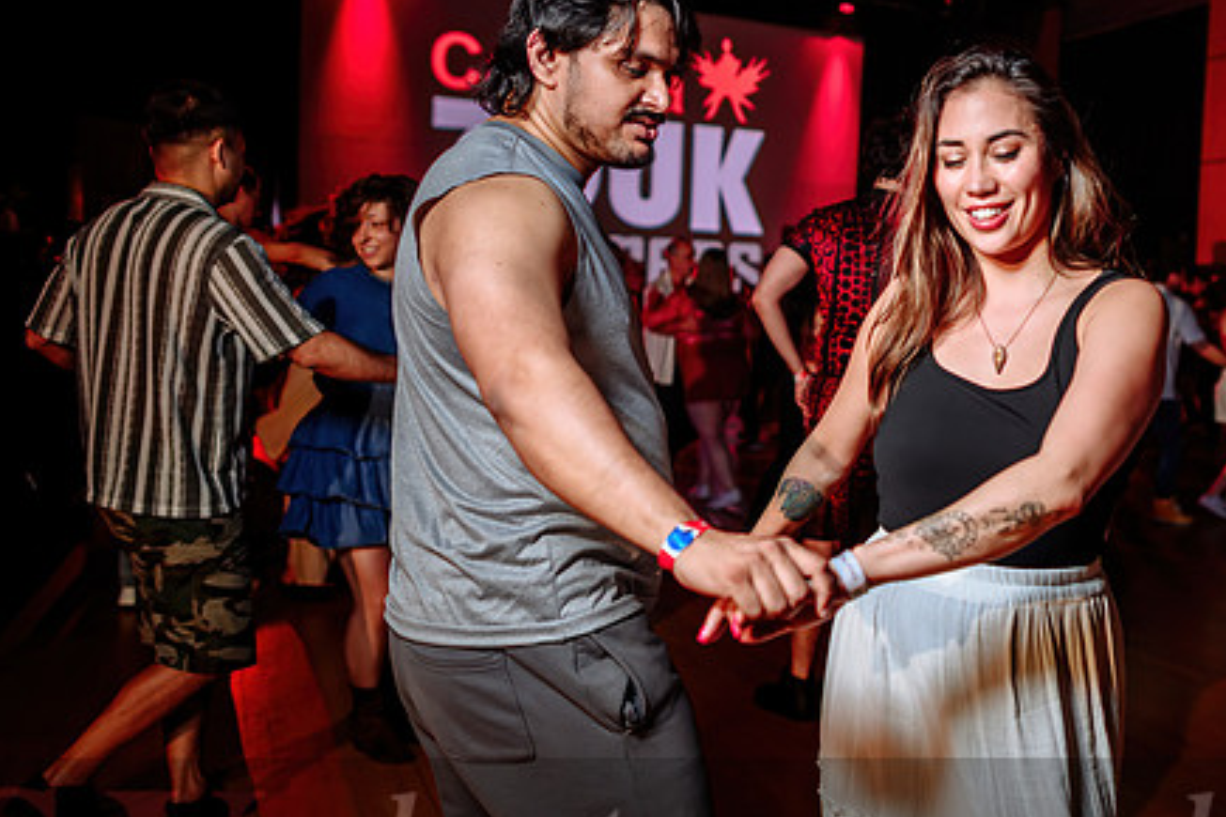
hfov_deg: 48.7
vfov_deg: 35.0
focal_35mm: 38
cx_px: 922
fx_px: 1294
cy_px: 364
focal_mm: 24
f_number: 1.8
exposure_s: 1/100
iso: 800
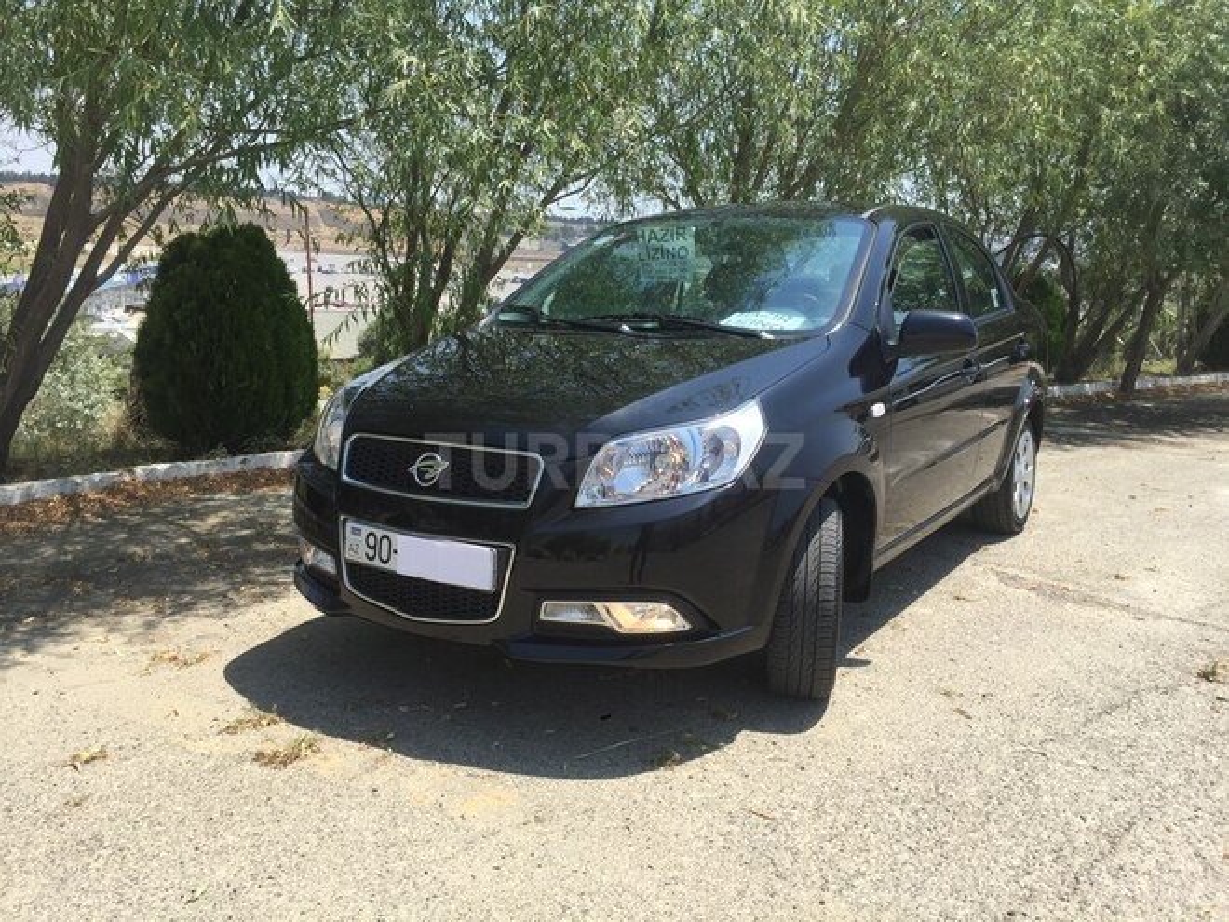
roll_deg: -2.6
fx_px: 1030
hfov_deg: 61.7
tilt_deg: -10.9
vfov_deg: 48.2
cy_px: 461
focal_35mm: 29
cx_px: 614
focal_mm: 4.15
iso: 32
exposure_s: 1/1412
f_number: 2.2
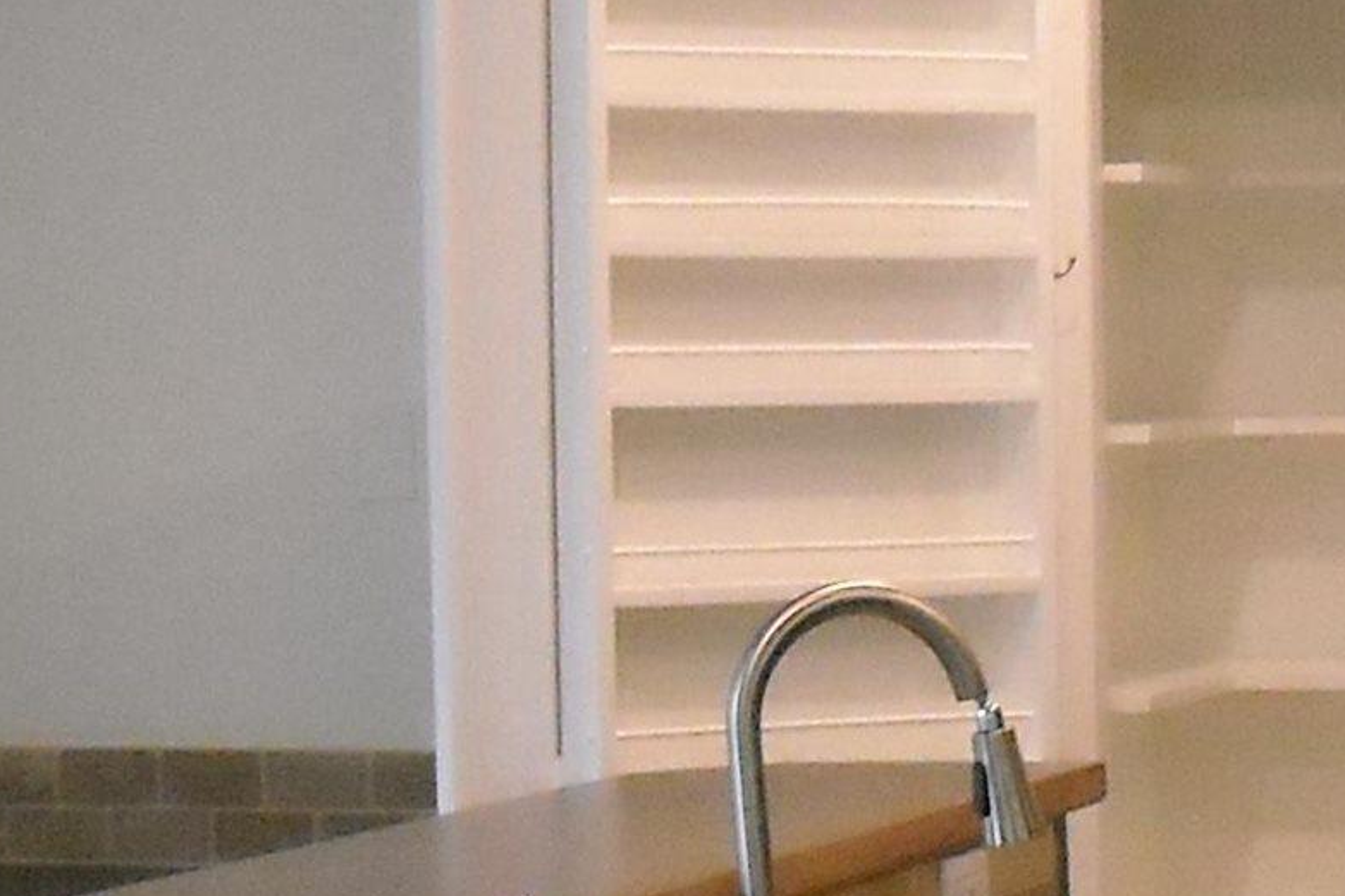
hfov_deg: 14.0
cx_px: 1553
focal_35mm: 143
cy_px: 671
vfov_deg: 9.6
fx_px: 5341
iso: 800
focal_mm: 5.7
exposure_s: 1/96
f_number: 2.8
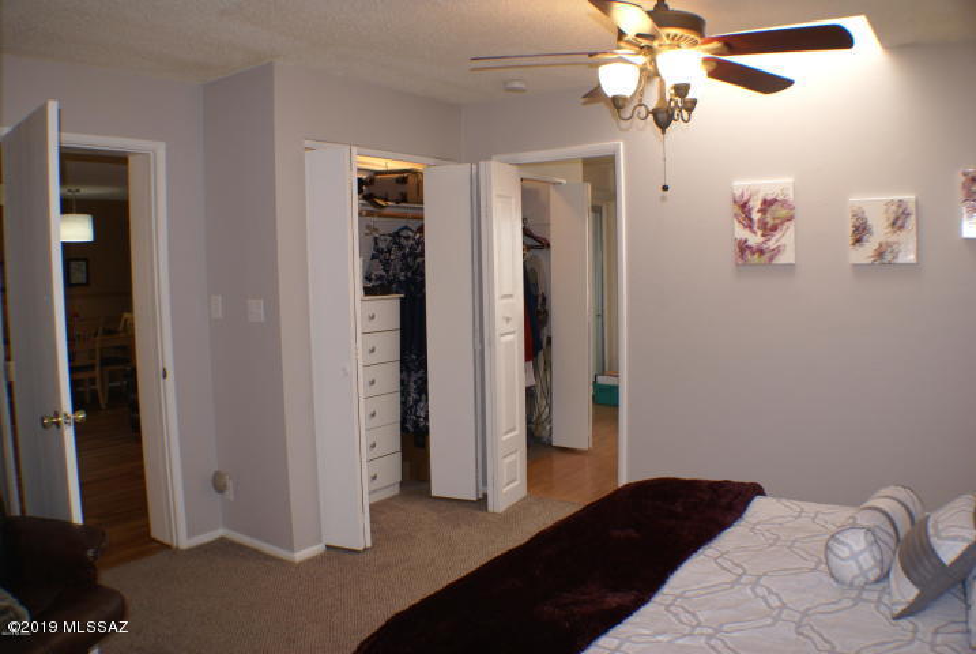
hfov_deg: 53.1
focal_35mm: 36
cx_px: 488
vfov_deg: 37.0
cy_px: 327
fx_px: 977
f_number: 5.6
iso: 400
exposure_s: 1/40
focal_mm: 24
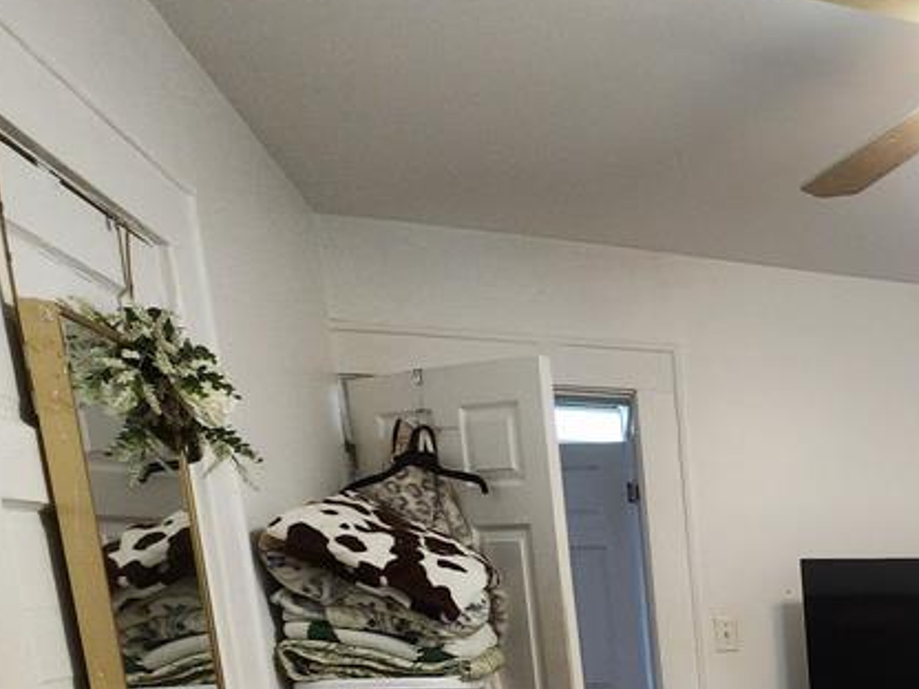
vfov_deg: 37.5
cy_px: 744
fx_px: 850
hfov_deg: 41.1
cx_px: 1080
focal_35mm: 32
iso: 160
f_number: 2.2
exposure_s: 1/60
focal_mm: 2.2
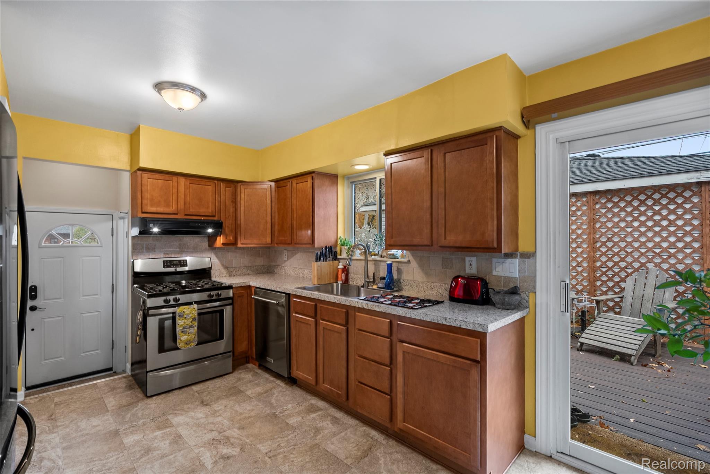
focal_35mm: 16
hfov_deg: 96.7
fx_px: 316
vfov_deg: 73.8
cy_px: 237
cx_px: 355
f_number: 4
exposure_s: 1/8
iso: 100
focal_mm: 16
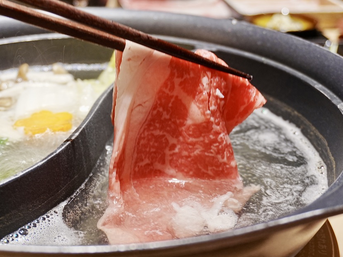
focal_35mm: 59
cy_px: 130
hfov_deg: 32.8
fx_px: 581
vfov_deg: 25.0
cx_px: 145
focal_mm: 31
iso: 320
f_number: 5
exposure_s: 1/20
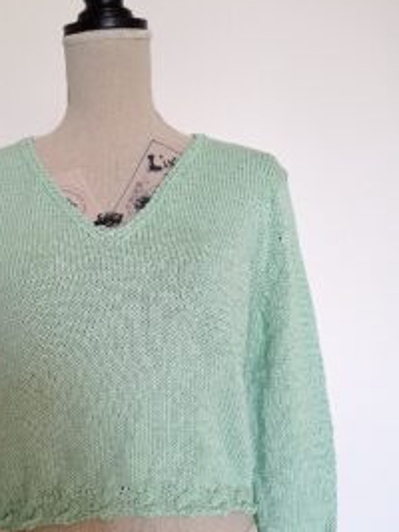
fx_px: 646
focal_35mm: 42
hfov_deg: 33.8
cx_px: 112
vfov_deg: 44.7
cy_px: 309
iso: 170
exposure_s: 1/60
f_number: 1.79
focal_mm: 4.74
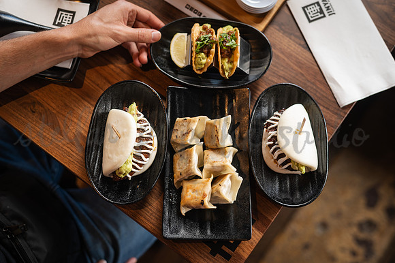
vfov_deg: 27.0
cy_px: 132
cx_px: 198
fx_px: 548
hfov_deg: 39.6
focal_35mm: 50
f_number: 2.5
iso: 400
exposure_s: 1/160
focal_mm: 50
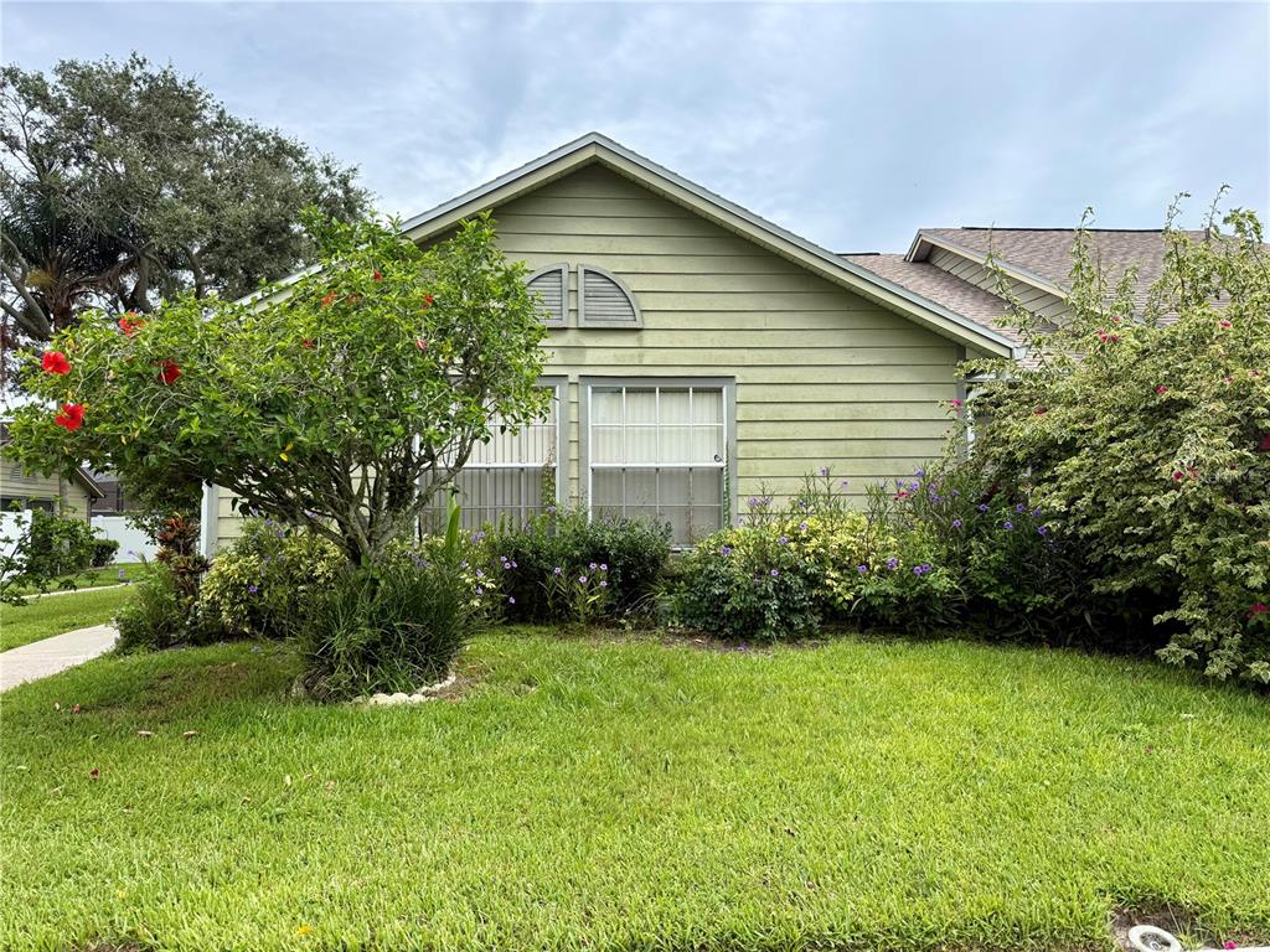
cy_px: 476
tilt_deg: +3.1
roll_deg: +0.0
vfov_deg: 56.8
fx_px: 881
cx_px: 635
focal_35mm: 24
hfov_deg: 71.6
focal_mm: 6.76
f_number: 1.78
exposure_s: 1/2801
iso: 100
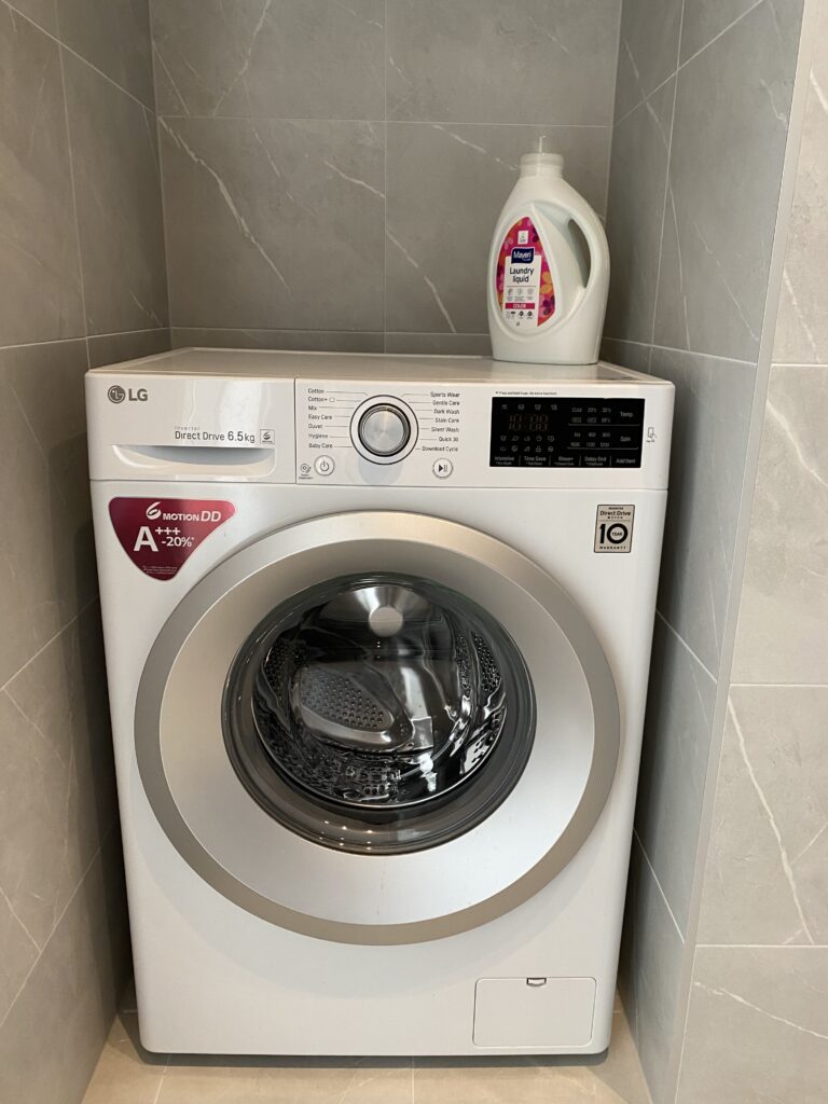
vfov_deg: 67.3
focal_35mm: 26
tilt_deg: -16.4
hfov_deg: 53.1
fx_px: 829
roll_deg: -0.7
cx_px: 414
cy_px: 552
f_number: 1.8
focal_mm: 4.25
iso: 125
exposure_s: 1/60
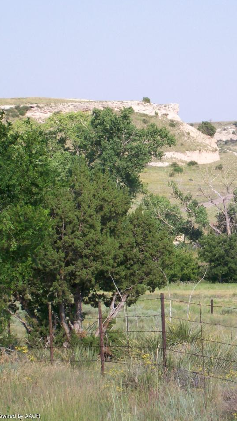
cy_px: 210
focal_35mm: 158
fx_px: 1765
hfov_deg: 7.6
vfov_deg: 13.6
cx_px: 237
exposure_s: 1/424
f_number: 4.8
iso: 80
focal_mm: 18
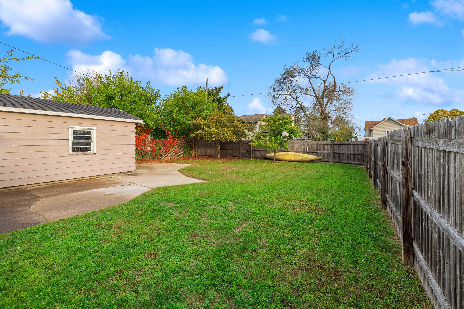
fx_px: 180
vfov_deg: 81.2
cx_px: 232
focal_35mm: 14
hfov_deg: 104.3
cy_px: 154
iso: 320
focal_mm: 14
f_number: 8
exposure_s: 1/200
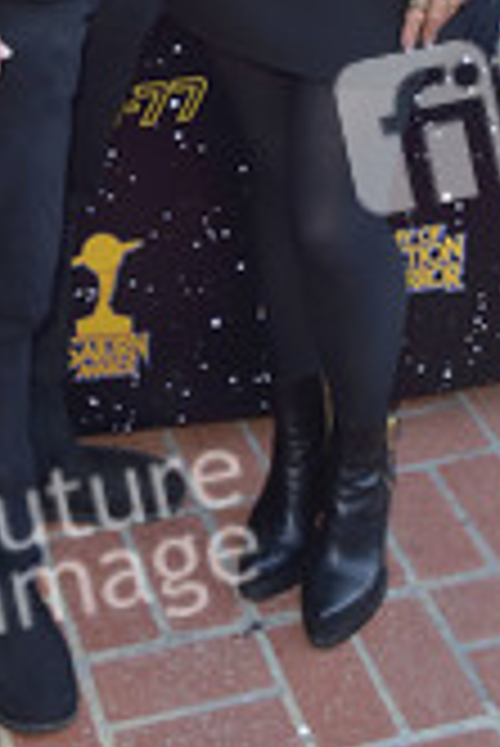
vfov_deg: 26.1
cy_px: -117
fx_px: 1455
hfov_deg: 19.4
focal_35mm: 70
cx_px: 160
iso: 500
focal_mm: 29
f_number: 6.3
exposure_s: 1/320
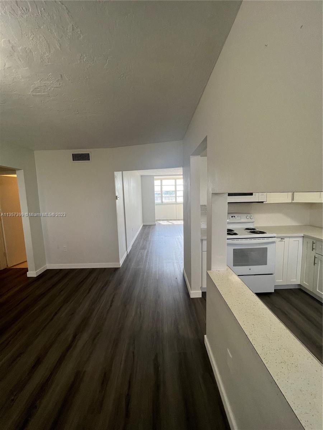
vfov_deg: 106.2
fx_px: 162
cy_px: 215
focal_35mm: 13
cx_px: 162
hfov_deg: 89.9
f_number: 1.8
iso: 80
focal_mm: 1.57
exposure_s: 1/120
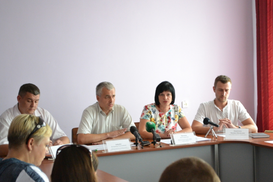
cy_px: 91
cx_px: 136
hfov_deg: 26.0
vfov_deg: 17.5
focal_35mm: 78
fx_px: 592
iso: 3200
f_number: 5.6
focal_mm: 52
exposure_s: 1/80
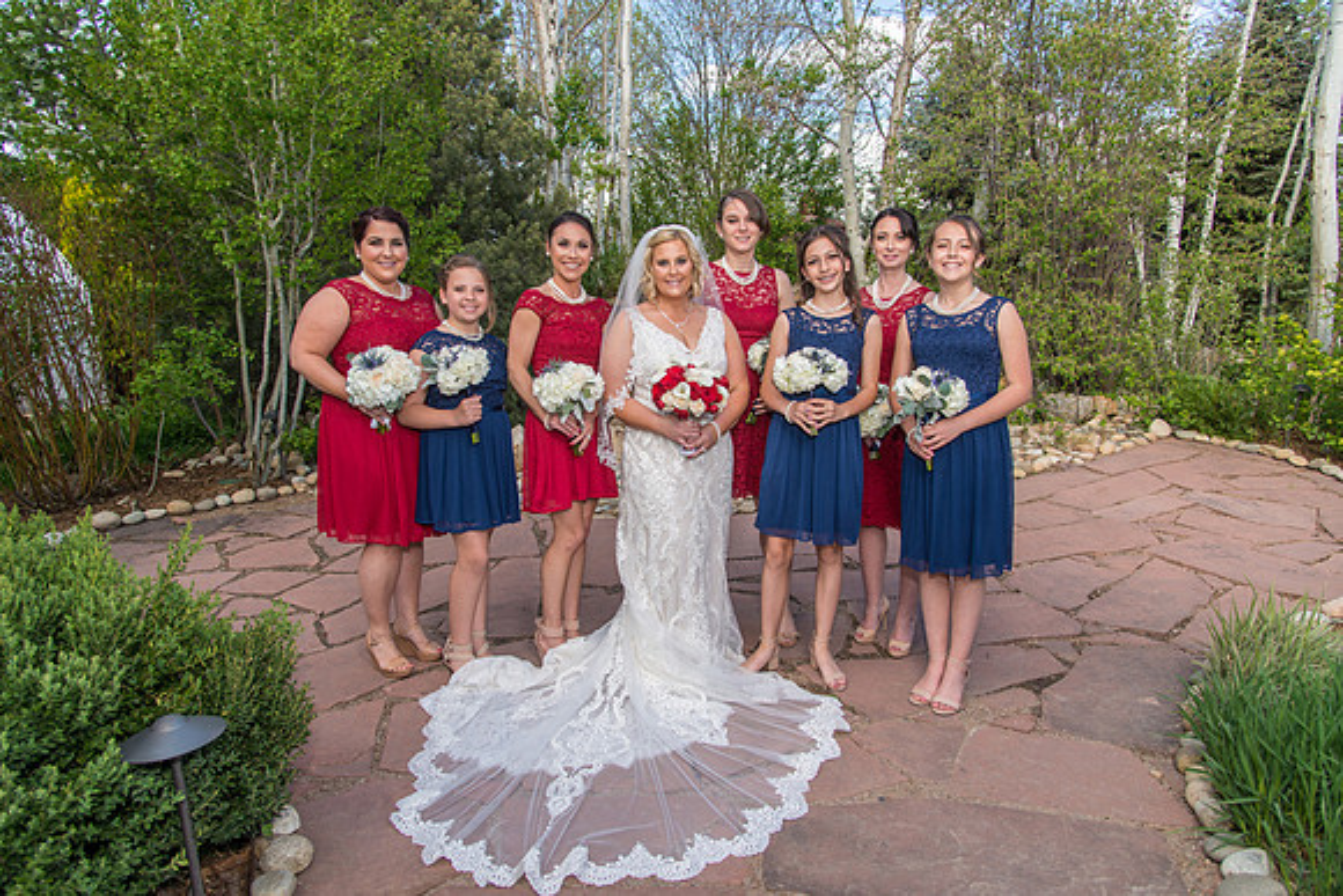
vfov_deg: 53.2
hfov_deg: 73.7
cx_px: 672
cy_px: 448
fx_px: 896
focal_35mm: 24
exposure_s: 1/250
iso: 100
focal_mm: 24
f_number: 5
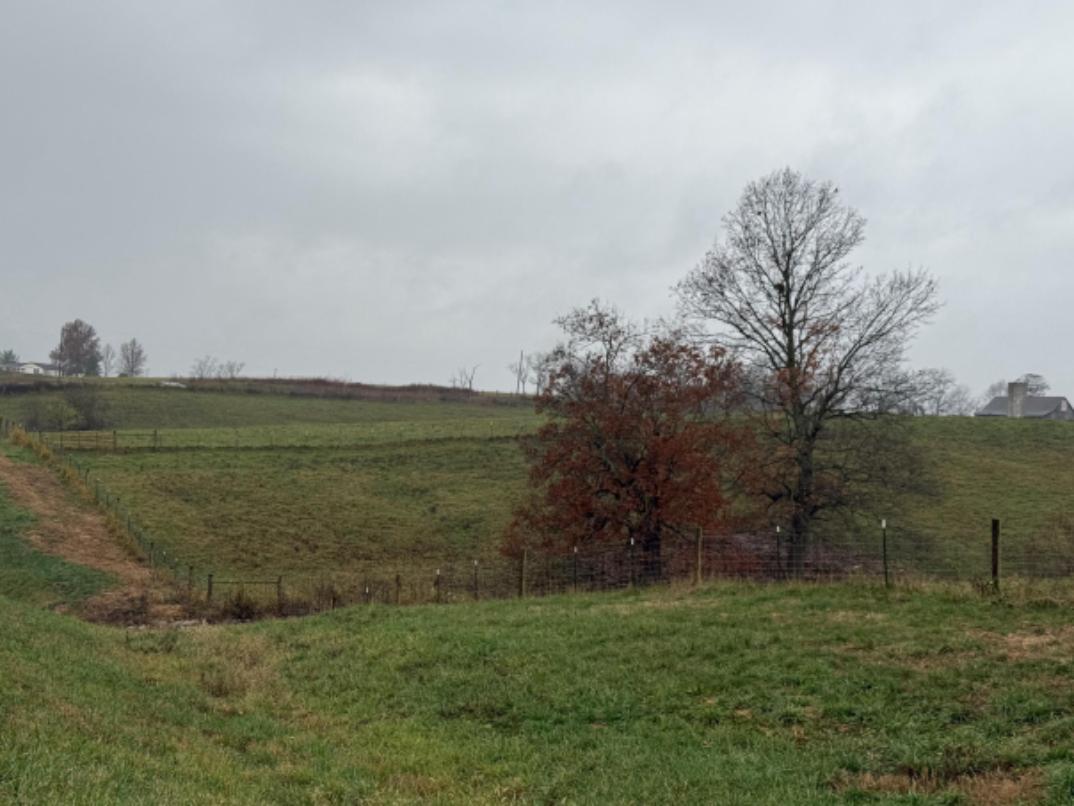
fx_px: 1644
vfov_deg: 27.5
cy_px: 393
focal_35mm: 53
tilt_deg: +2.2
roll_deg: -3.8
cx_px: 547
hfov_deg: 36.2
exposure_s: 1/687
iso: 64
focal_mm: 6.76
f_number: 1.78
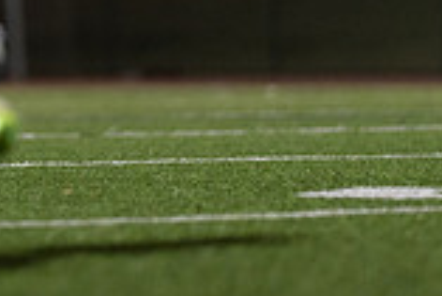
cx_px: -410
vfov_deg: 2.0
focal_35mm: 699
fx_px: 8590
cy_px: -309
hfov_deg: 2.9
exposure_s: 1/1000
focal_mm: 135
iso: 1000
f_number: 1.8
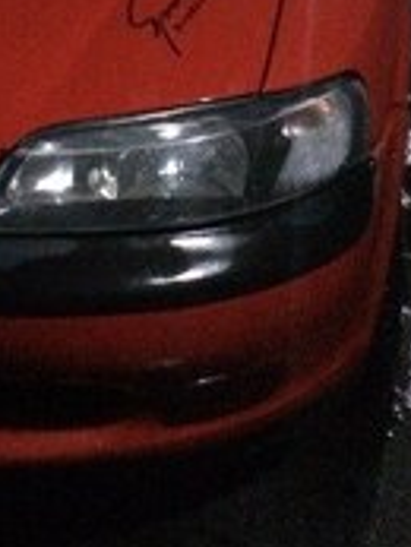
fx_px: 1312
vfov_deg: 21.8
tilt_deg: -17.1
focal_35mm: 83
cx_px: -104
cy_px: -114
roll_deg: +3.7
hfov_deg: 16.9
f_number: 2.2
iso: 2000
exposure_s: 1/17
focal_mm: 4.15
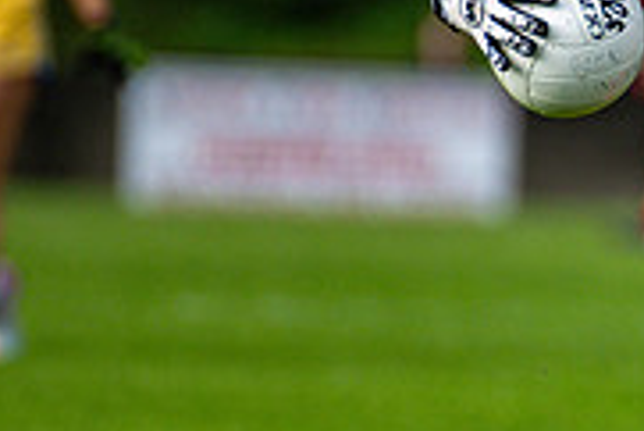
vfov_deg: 1.0
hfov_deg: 1.4
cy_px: 217
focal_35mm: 1441
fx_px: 25798
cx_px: 982
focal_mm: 300
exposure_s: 1/3200
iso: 280
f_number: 2.8
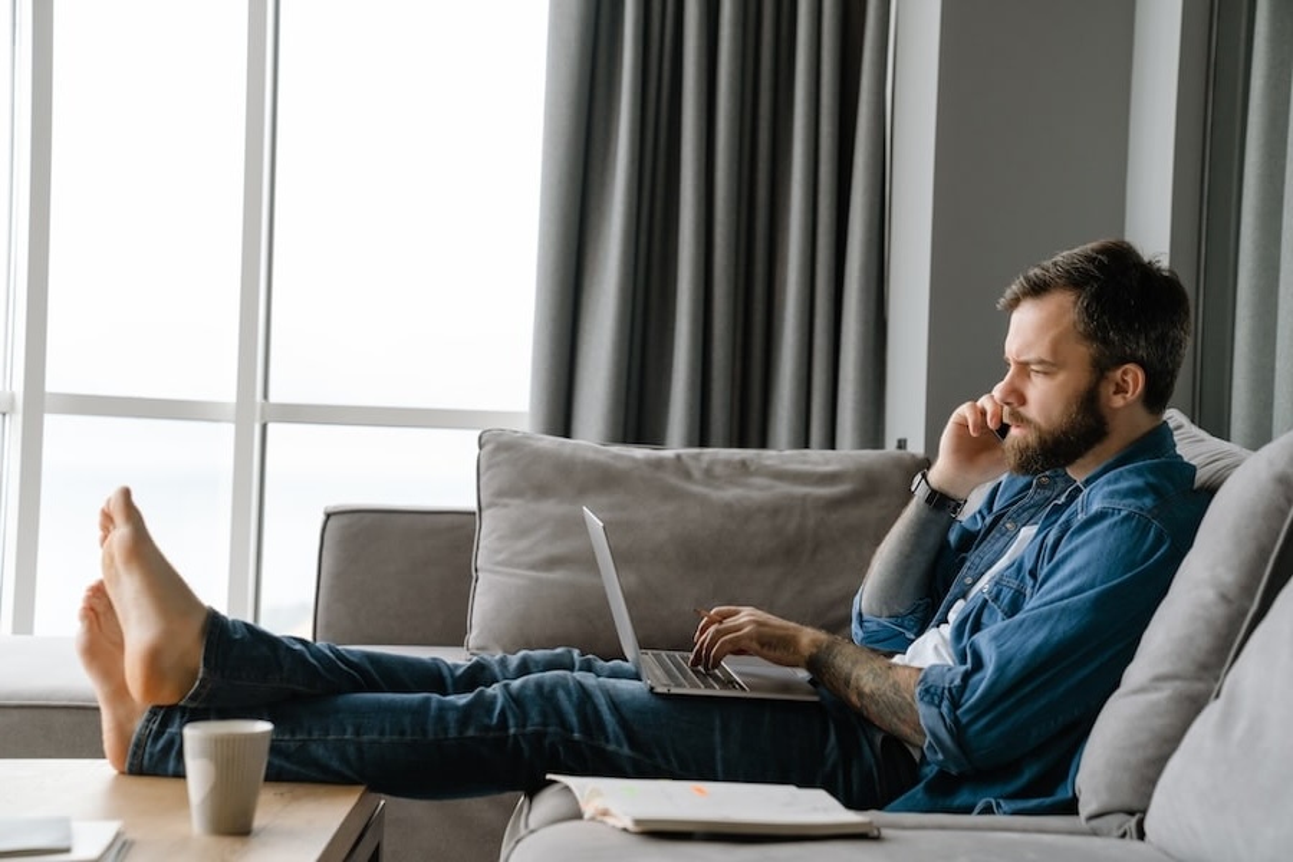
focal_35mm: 53
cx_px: 646
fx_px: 1903
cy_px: 431
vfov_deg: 25.5
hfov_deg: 37.5
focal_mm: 53
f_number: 3.5
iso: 1000
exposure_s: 1/250
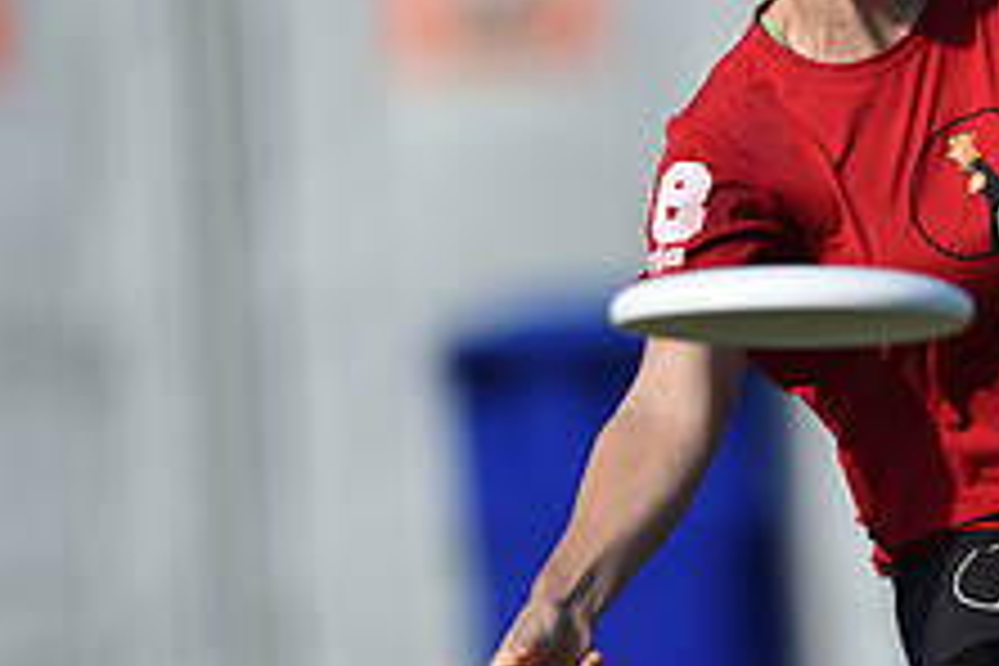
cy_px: 4
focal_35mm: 1045
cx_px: 864
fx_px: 28996
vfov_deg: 1.3
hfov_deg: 2.0
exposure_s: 1/2500
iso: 100
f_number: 2.8
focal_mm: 400
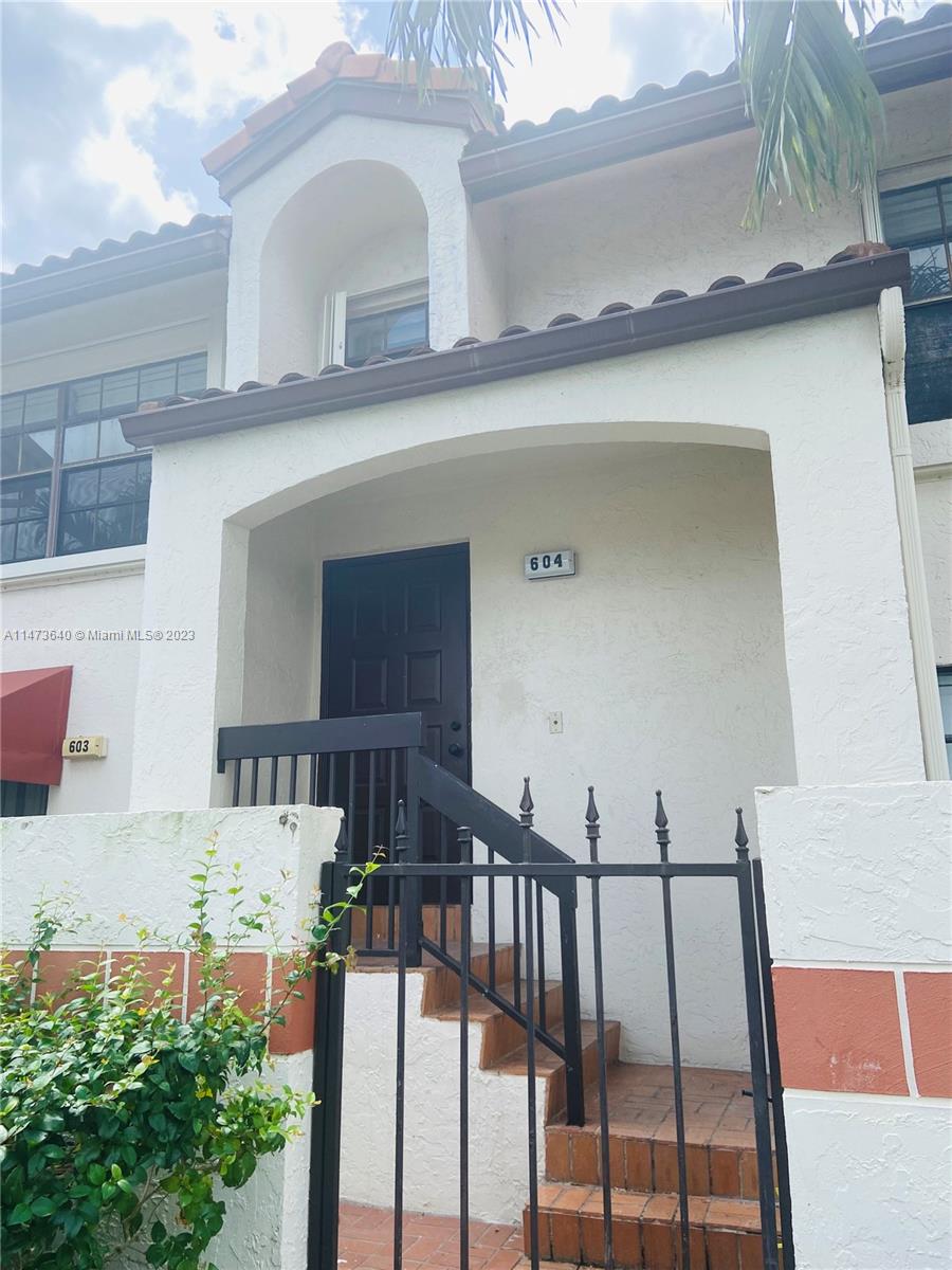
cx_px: 476
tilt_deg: +13.6
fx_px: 953
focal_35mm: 26
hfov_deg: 53.1
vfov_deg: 67.3
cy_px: 635
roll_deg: +0.1
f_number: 1.8
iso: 32
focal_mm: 4.25
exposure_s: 1/1232
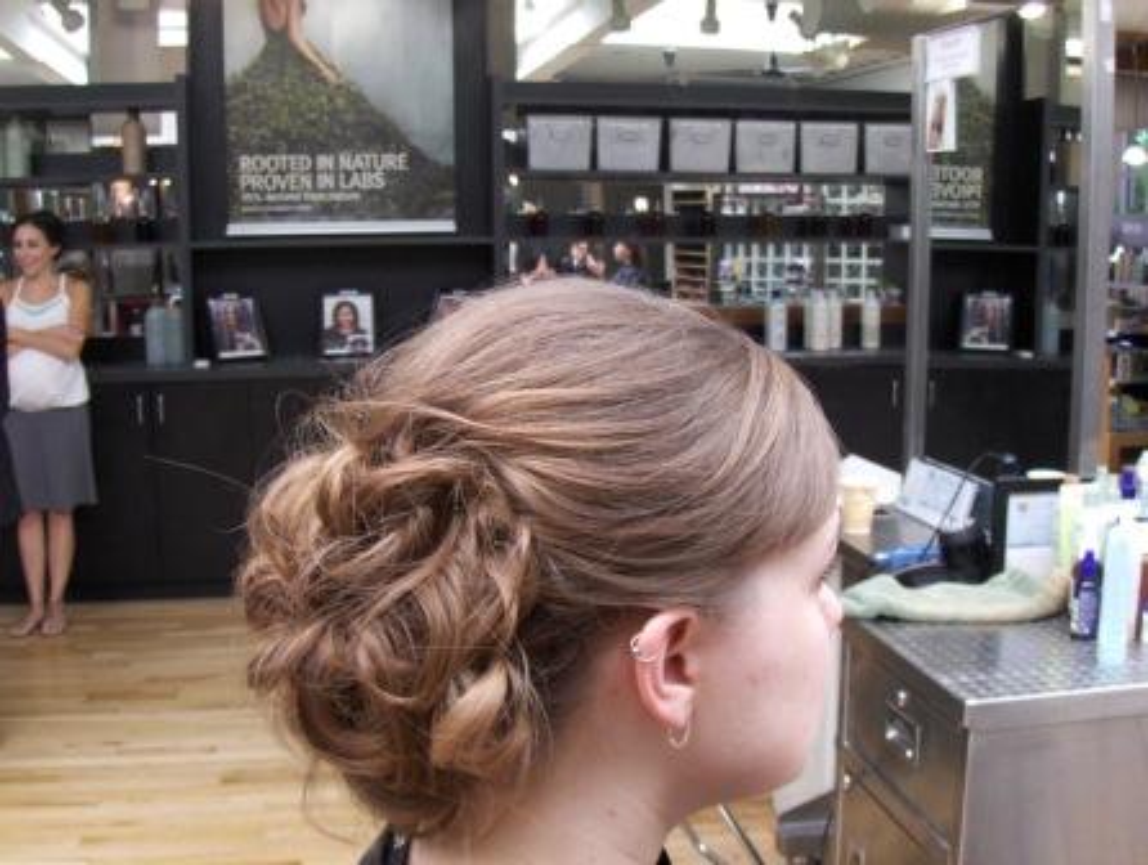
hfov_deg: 45.7
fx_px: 1362
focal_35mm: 41
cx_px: 574
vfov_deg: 35.2
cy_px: 432
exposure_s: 1/80.8
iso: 200
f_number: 3.5
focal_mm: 6.5
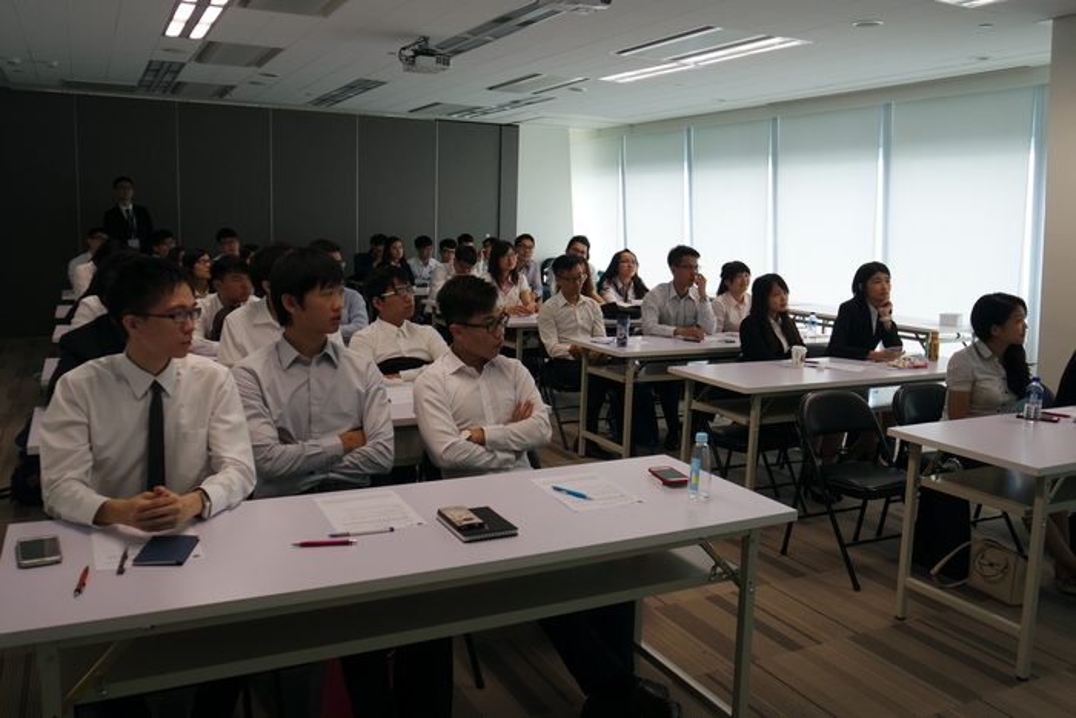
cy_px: 359
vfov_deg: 45.0
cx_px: 538
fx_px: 867
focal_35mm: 29
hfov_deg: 63.6
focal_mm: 11
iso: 200
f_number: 4
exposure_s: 1/60
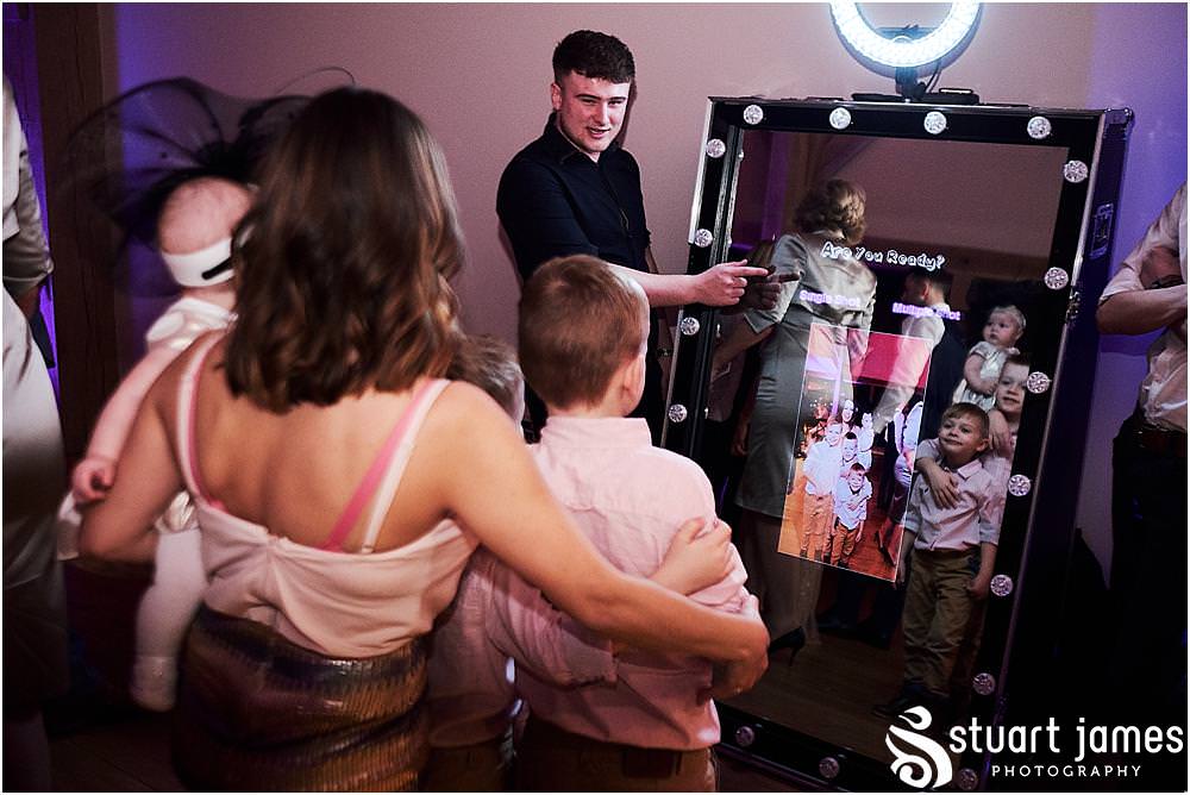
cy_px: 398
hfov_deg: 54.4
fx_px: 1158
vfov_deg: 37.9
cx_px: 595
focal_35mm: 35
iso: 3200
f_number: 1.8
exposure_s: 1/500
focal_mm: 23
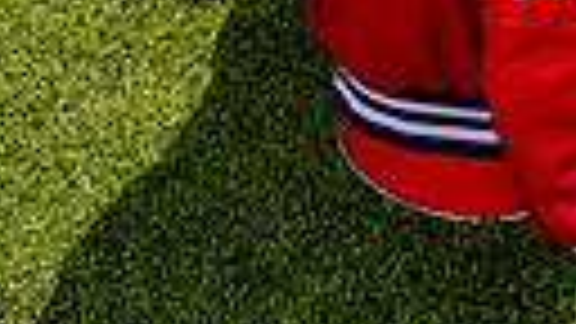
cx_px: 468
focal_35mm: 114
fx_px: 1741
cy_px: -544
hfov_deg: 18.6
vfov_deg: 9.1
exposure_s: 1/250
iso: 100
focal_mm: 31
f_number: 7.1
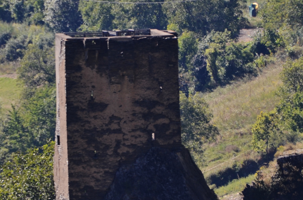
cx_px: 112
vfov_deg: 1.8
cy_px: 131
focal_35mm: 742
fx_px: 6229
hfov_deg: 2.8
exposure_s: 1/160
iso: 200
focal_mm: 200
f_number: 5.6
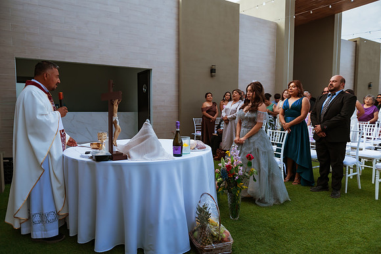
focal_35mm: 24
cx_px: 190
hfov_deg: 73.7
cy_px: 127
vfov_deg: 53.2
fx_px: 254
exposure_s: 1/1250
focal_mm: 24
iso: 100
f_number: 2.8
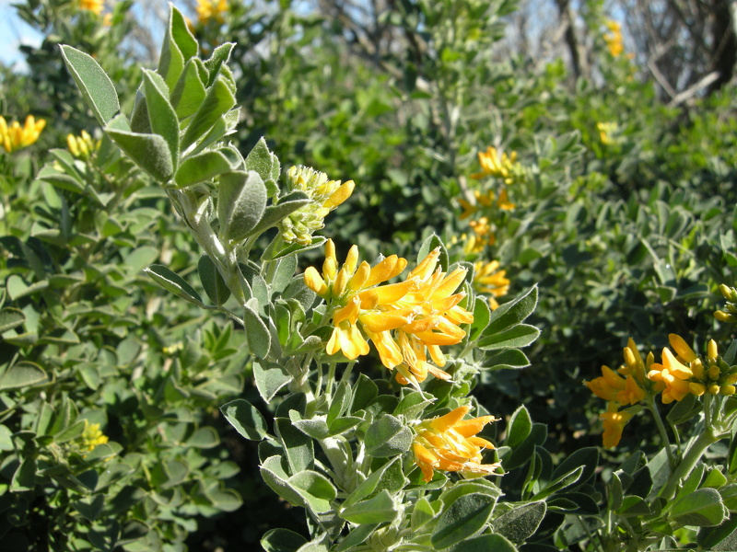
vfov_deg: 40.7
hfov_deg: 52.6
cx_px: 368
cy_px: 276
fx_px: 745
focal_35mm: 35
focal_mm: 7.5
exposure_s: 1/195
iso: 64
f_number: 4.8
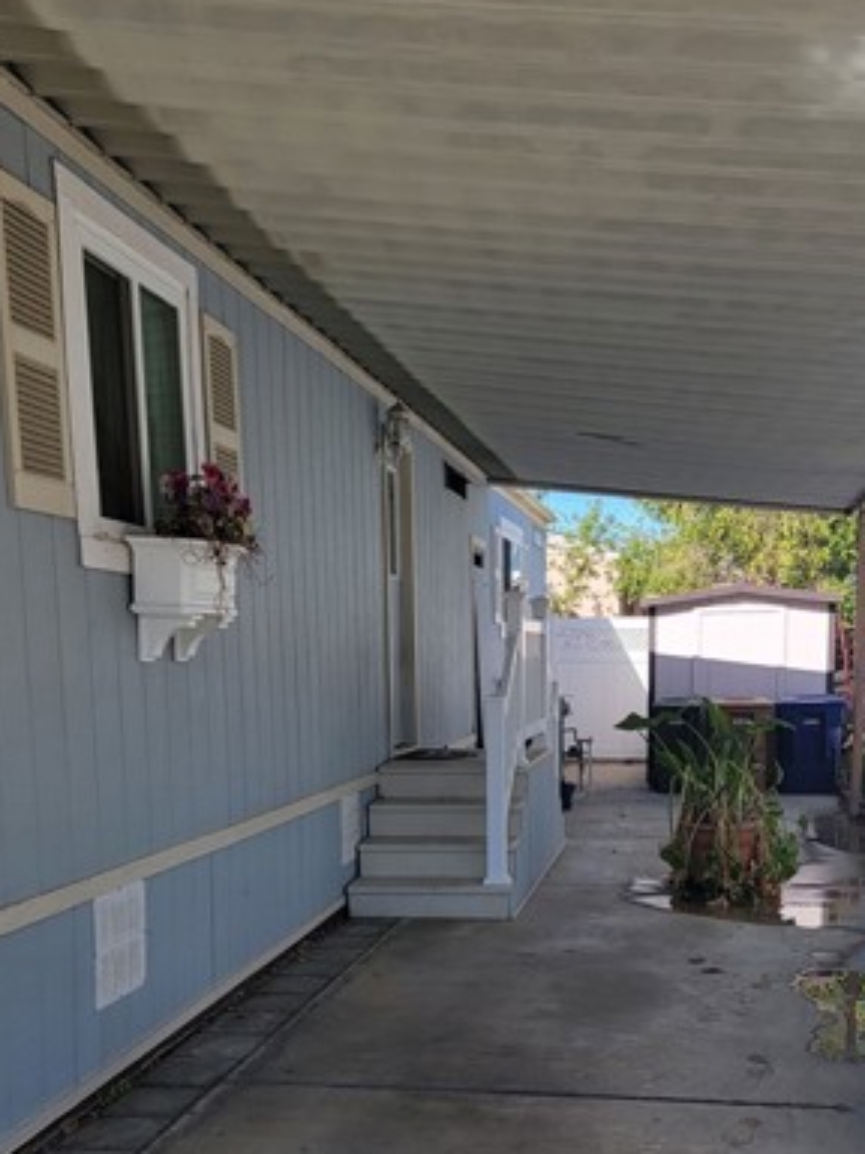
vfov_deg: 45.6
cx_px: 469
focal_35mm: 40
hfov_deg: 35.9
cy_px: 829
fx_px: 1333
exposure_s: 1/521
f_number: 1.8
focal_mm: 6.7
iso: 16
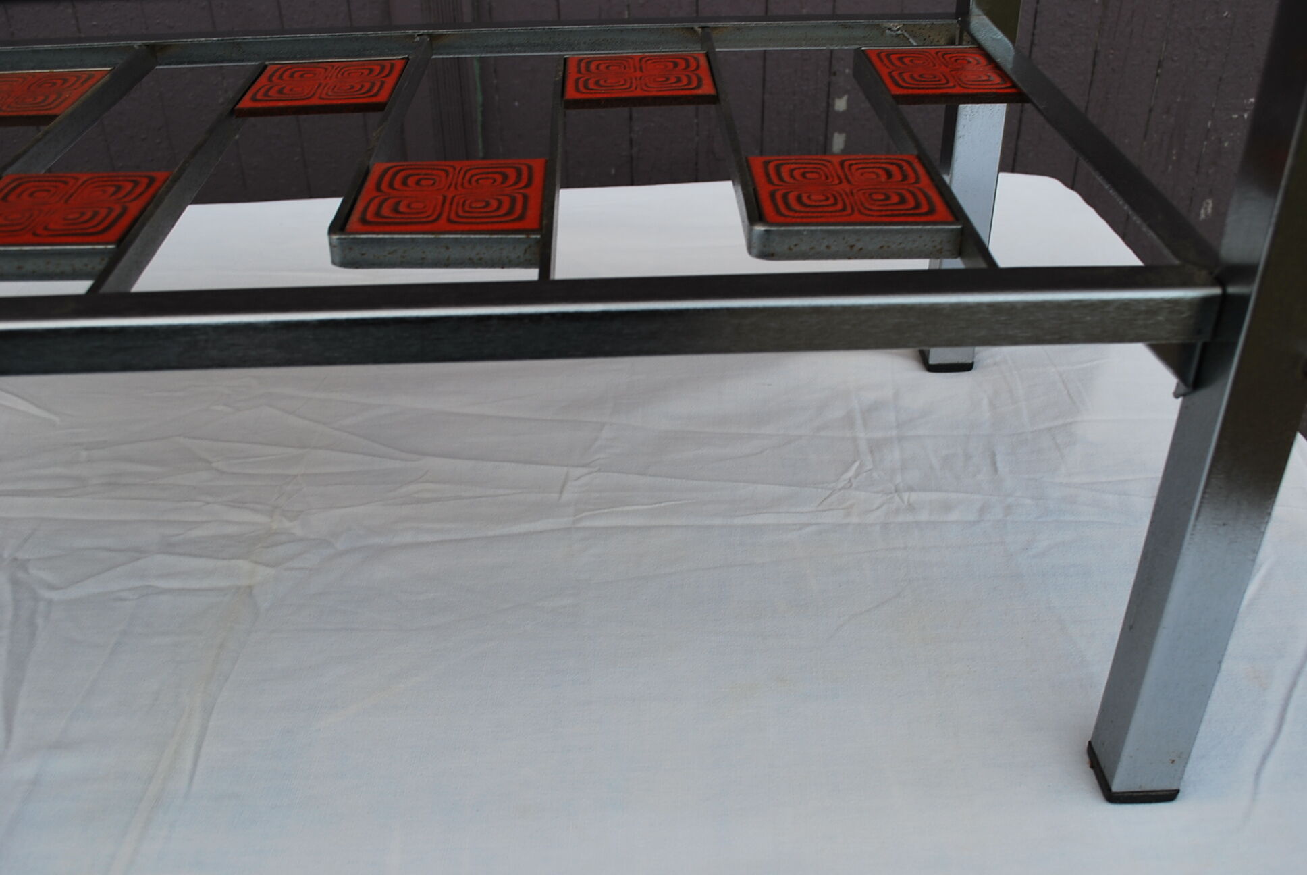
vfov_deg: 40.1
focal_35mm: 33
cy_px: 438
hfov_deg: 57.2
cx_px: 654
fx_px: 1200
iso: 100
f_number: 5.6
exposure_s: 1/125
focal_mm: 22
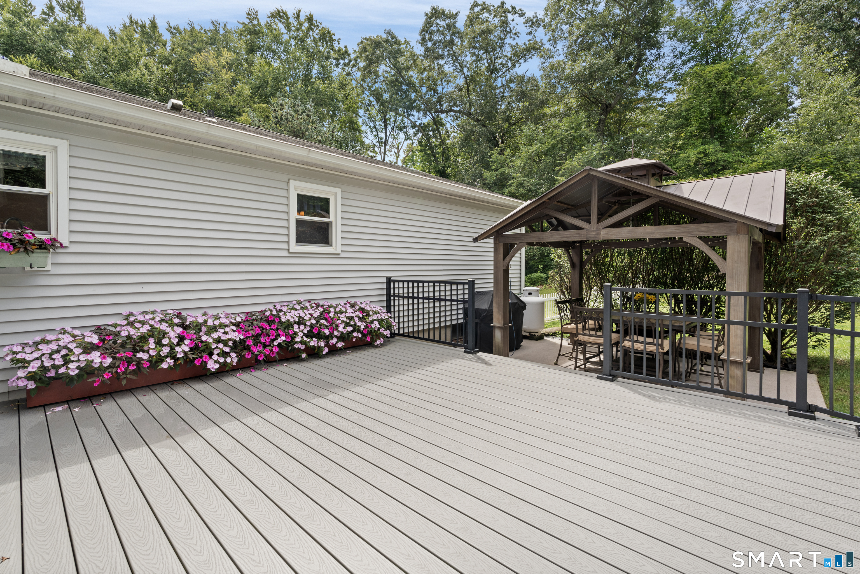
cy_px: 287
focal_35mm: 16
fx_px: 382
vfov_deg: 73.8
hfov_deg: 96.7
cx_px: 430
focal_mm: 16
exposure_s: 1/125
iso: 400
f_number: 8
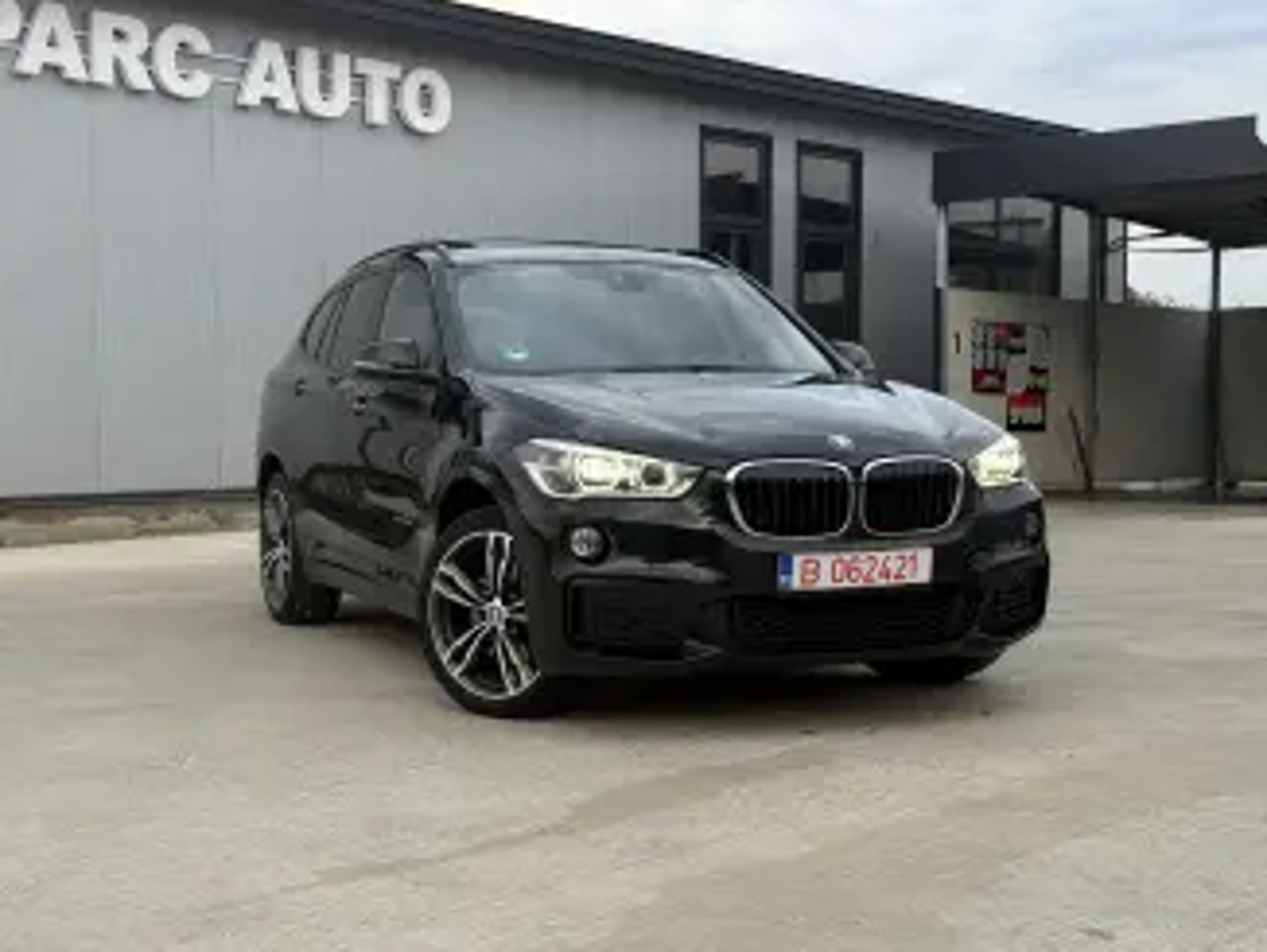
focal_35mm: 53
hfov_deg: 36.1
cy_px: 521
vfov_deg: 27.5
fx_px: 1941
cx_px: 668
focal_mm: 6.76
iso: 160
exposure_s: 1/503
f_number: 1.78
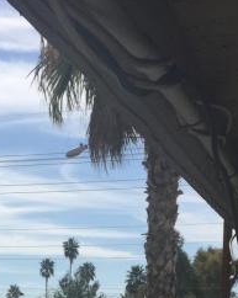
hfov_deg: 16.8
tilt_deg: -5.1
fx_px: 794
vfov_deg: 19.0
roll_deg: -1.3
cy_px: 430
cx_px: 28
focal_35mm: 90
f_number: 2.2
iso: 32
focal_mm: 4.15
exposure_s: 1/4950
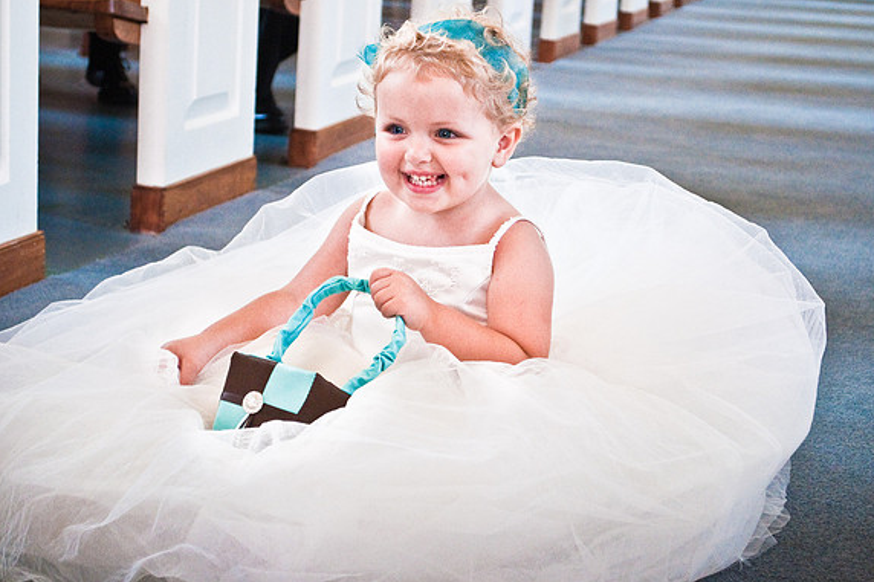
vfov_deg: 17.9
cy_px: 291
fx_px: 1844
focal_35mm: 76
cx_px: 442
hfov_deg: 26.7
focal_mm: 50
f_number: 5.6
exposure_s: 1/60
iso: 640
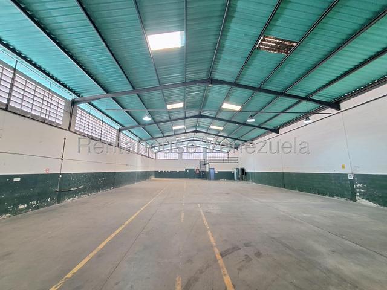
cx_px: 194
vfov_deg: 89.9
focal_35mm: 13
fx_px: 145
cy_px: 145
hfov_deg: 106.2
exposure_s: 1/24
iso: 400
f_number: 2.2
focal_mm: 1.74
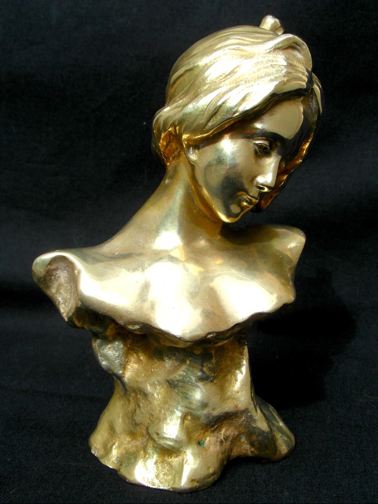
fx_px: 597
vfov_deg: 45.8
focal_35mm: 41
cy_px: 252
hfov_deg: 35.1
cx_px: 189
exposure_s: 1/250
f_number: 5.8
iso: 80
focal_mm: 6.8
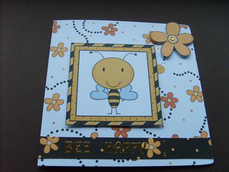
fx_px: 232
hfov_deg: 52.6
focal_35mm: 35
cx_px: 114
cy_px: 86
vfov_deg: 40.7
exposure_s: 1/30
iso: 133
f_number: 2.8
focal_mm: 5.8
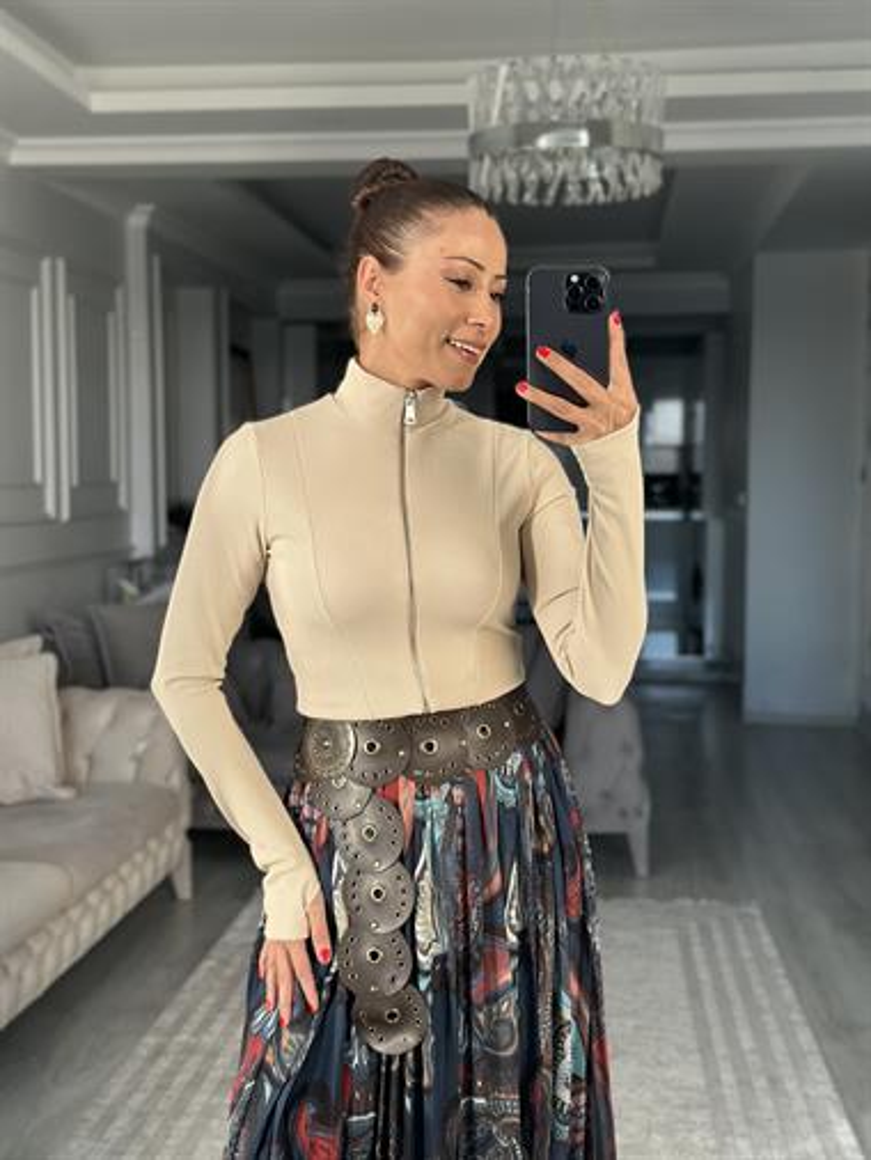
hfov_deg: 30.3
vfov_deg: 39.6
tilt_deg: -15.8
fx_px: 1609
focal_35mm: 48
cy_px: 580
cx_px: 436
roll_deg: +0.5
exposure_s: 1/258
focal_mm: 6.86
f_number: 1.78
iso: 80
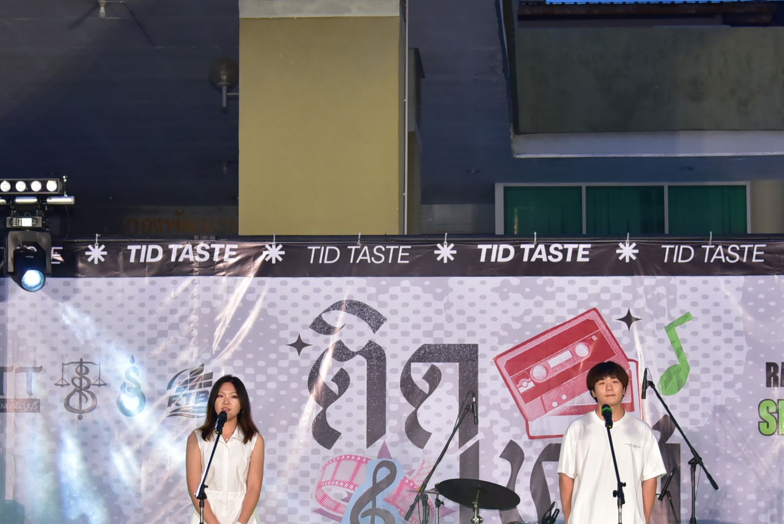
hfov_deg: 16.8
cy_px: 371
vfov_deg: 11.2
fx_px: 2658
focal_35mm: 122
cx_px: 391
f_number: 5.6
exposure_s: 1/200
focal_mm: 78
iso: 1250
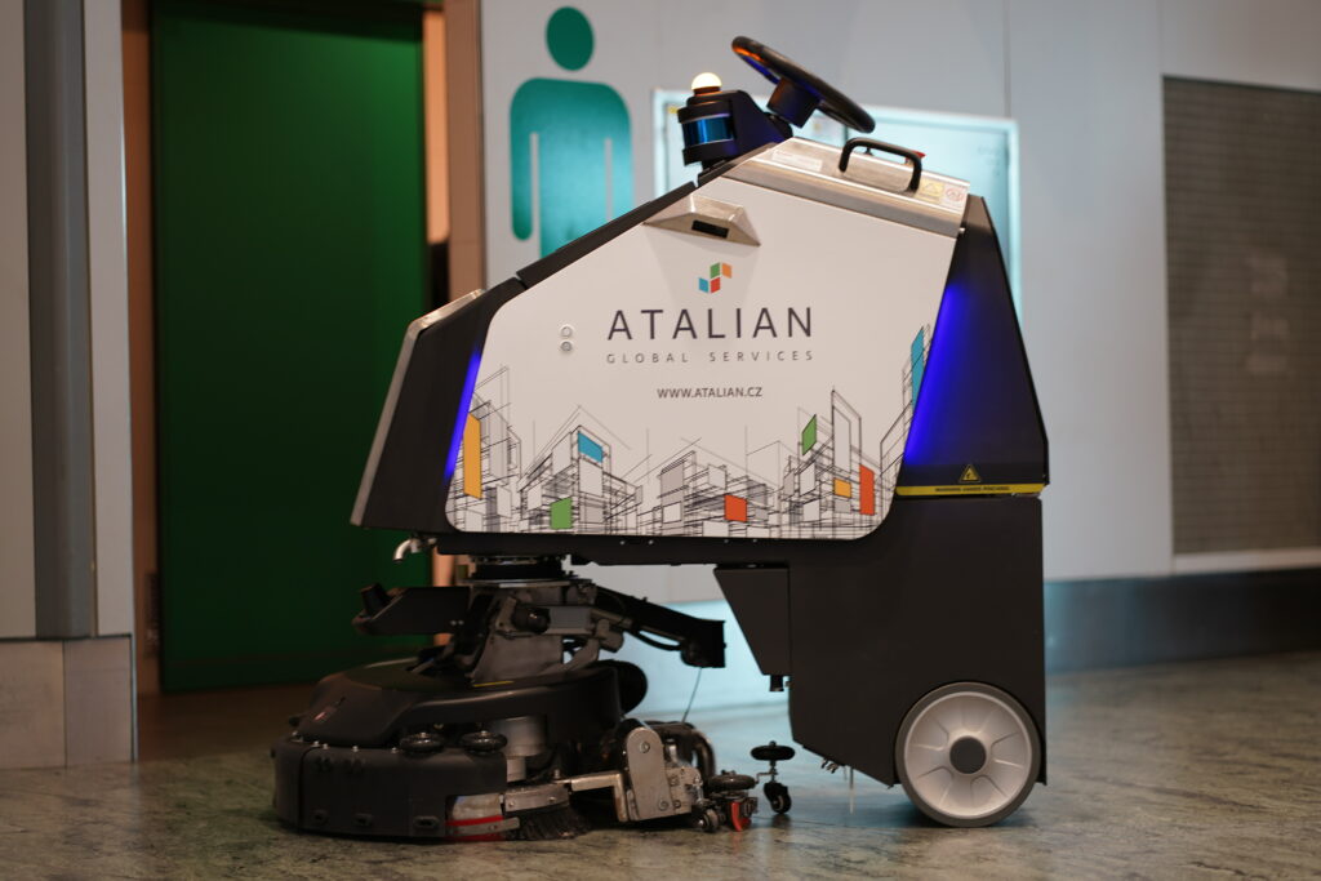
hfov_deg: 23.9
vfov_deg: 16.1
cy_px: 440
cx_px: 660
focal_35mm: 85
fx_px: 3119
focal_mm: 85
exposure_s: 1/50
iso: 160
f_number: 2
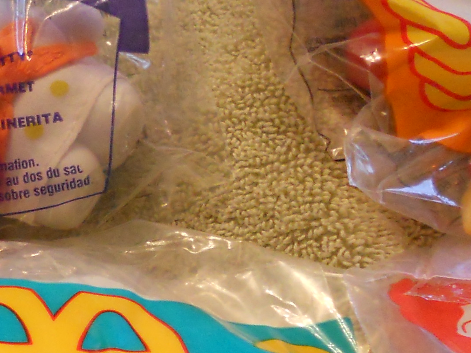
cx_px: 2
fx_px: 1606
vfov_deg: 12.5
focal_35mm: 118
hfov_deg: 16.4
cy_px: 304
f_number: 3.5
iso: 320
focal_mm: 5.8
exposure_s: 1/30
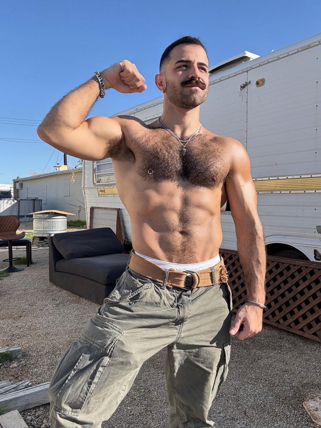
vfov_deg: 60.0
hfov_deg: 46.8
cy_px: 214
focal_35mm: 30
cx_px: 160
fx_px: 371
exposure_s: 1/1018
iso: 25
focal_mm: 2.69
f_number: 1.9
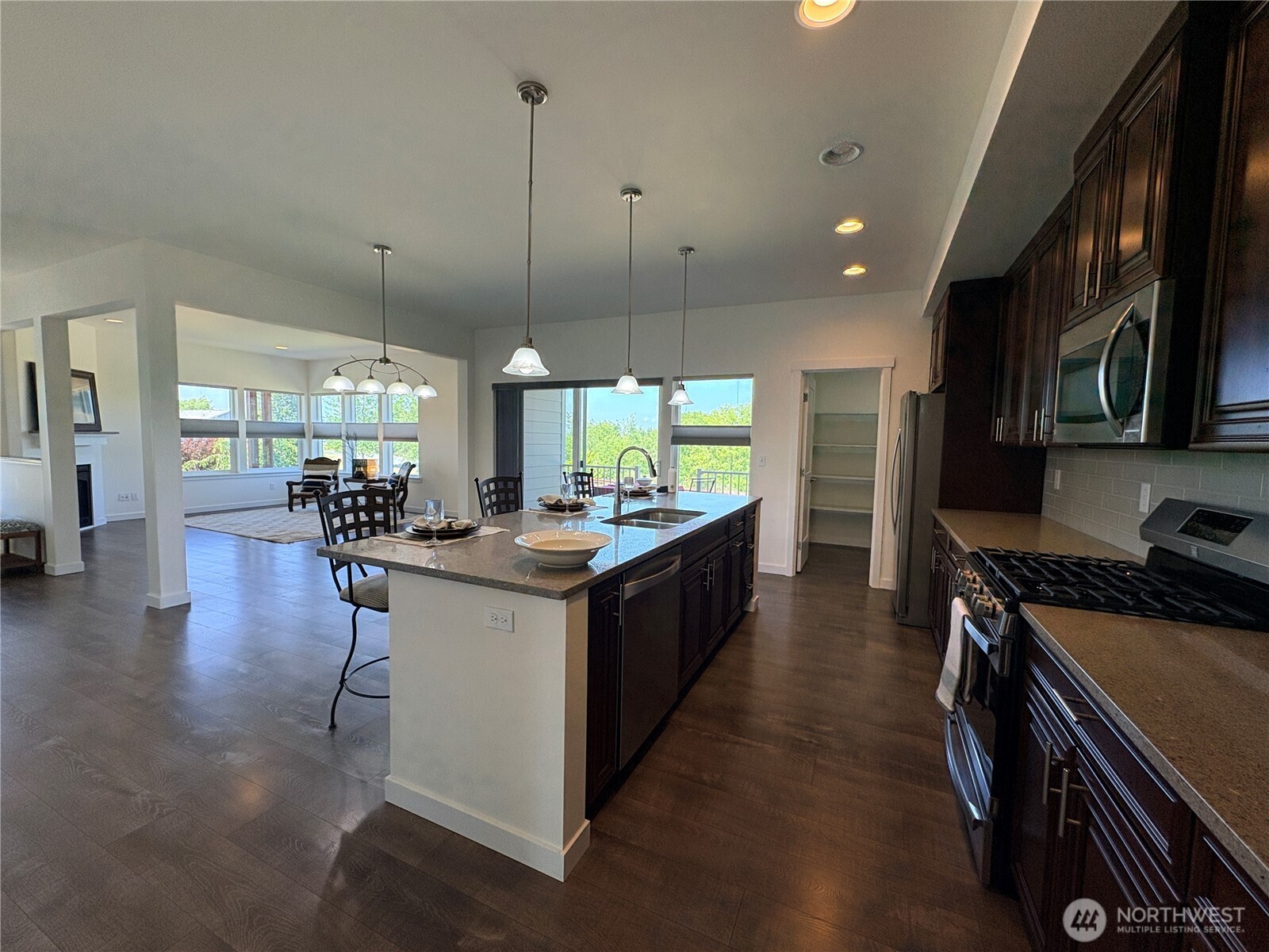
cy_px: 476
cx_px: 634
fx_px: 513
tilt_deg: -4.0
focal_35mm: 14
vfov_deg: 85.7
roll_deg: -0.4
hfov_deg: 102.1
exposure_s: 1/130
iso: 80
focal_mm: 2.22
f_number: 2.2
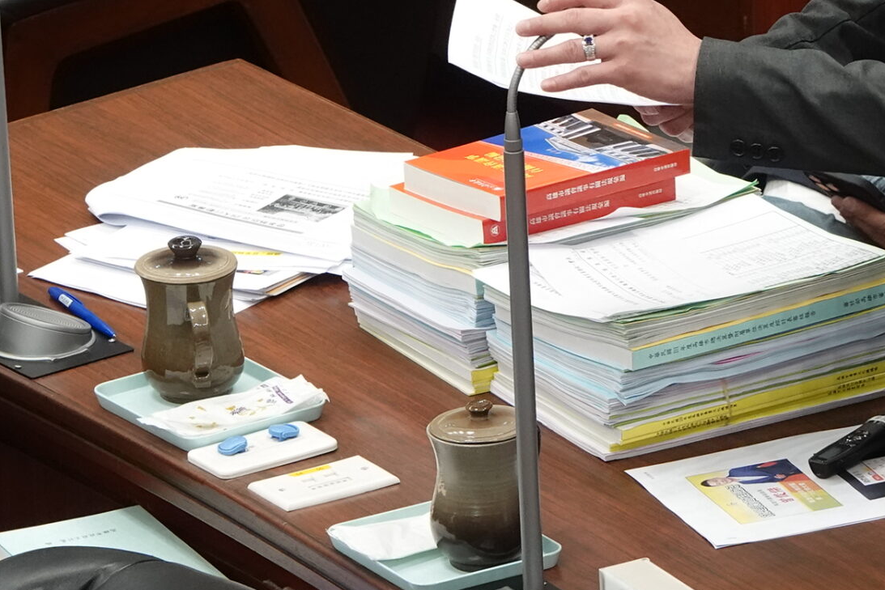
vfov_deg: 2.0
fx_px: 16644
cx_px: 802
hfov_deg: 3.0
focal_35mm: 677
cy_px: -73
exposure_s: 1/125
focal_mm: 105.83
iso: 2000
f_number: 4
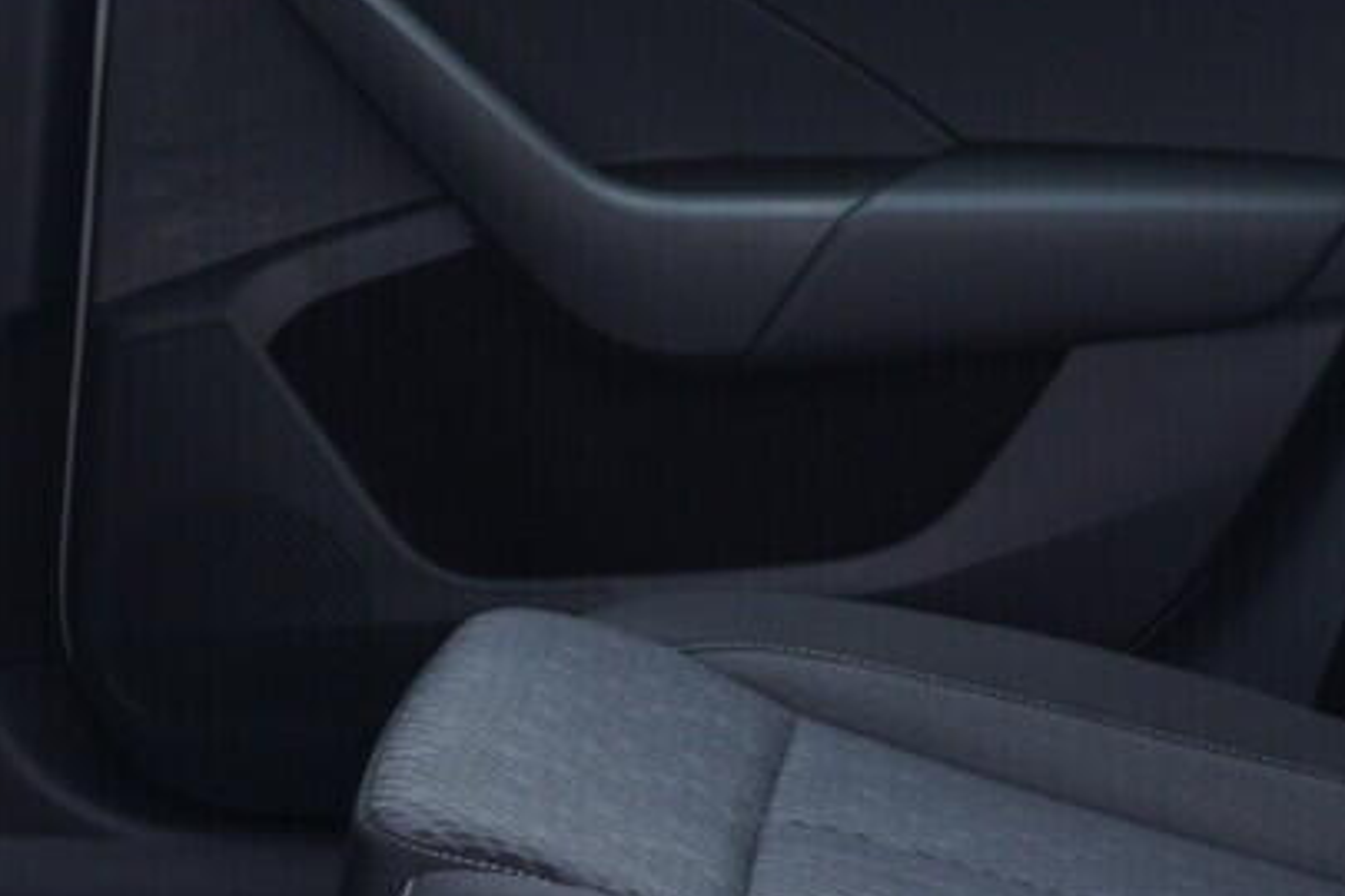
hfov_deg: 16.0
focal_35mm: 128
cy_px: 435
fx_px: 4782
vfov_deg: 10.7
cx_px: 784
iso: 250
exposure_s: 1/40
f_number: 2.8
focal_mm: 24
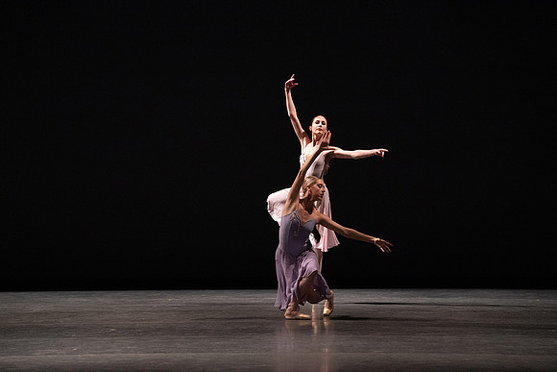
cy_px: 186
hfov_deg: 10.3
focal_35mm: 200
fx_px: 3095
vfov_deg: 6.9
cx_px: 278
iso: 12800
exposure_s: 1/400
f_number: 5.6
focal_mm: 200
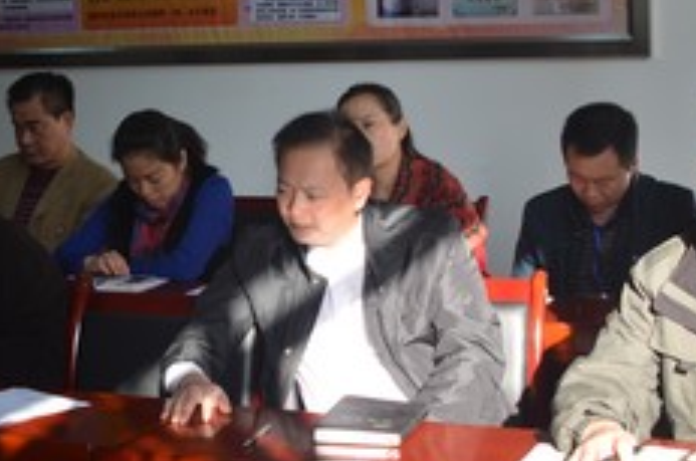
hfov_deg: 22.1
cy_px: 146
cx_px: 142
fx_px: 1756
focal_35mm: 91
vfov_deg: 14.9
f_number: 5.6
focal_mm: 28
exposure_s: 1/125
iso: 200
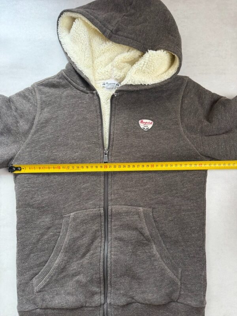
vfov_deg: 71.6
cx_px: 118
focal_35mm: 24
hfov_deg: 56.8
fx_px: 219
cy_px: 158
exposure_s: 1/121
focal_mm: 6.76
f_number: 1.78
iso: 125
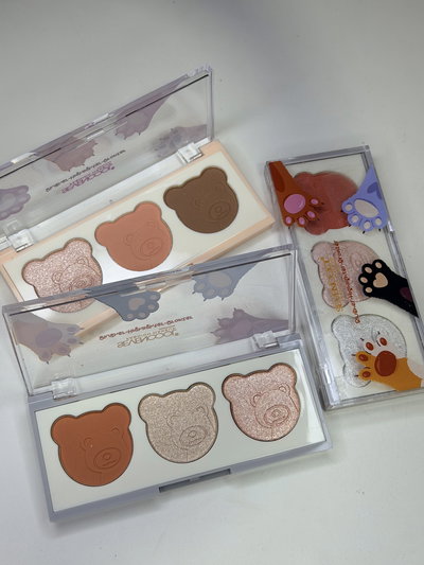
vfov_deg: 39.6
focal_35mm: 48
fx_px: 784
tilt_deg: -69.4
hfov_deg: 30.3
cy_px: 282
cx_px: 212
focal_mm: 6.76
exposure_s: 1/121
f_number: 1.78
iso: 50
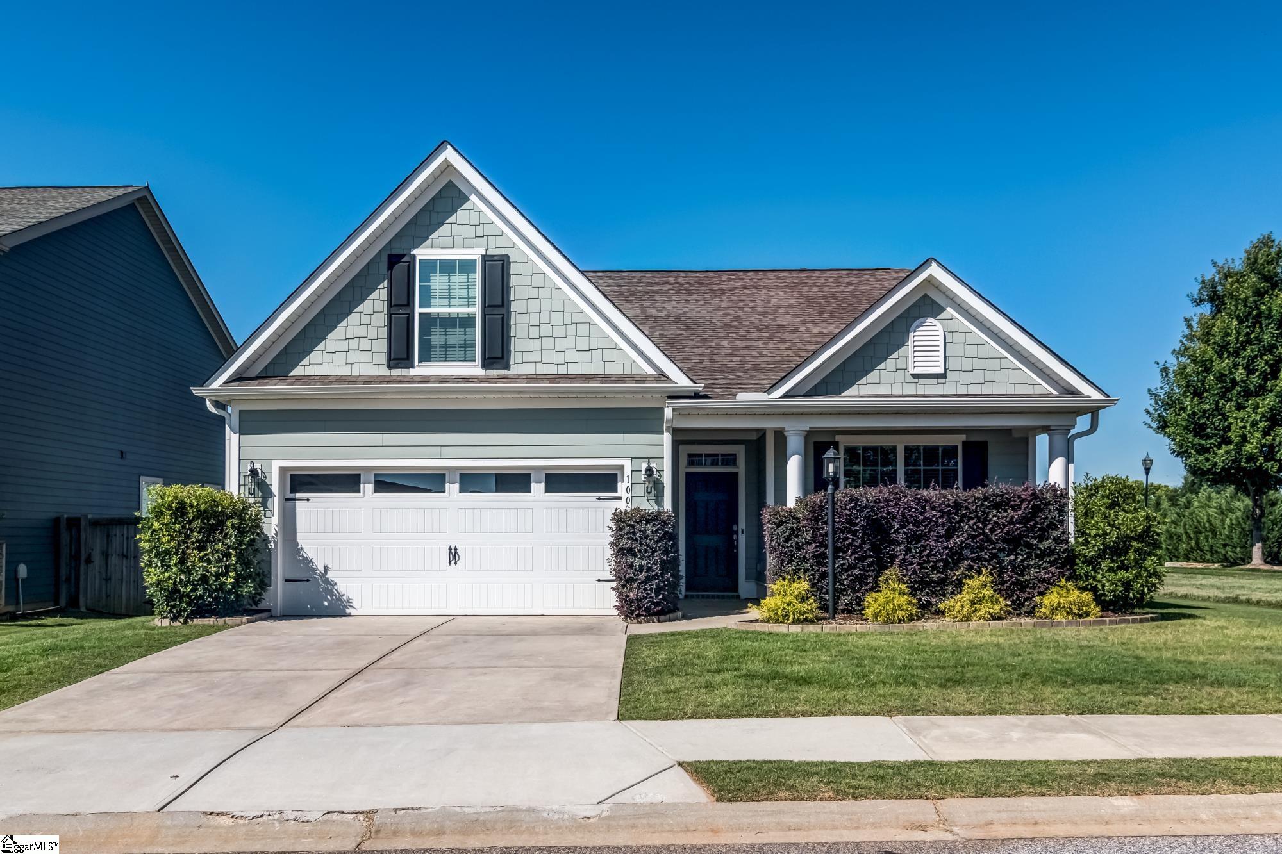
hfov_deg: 73.7
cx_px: 641
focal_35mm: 24
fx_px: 855
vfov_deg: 53.1
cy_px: 427
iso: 200
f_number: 7.1
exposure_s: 1/1600
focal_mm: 16
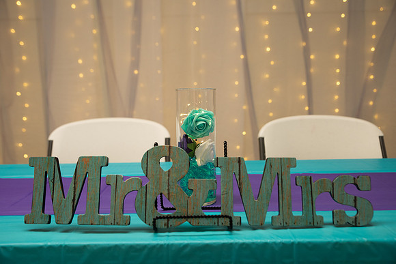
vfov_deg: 33.4
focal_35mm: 40
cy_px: 132
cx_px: 198
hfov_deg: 48.4
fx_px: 440
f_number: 4
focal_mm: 40
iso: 250
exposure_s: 1/125
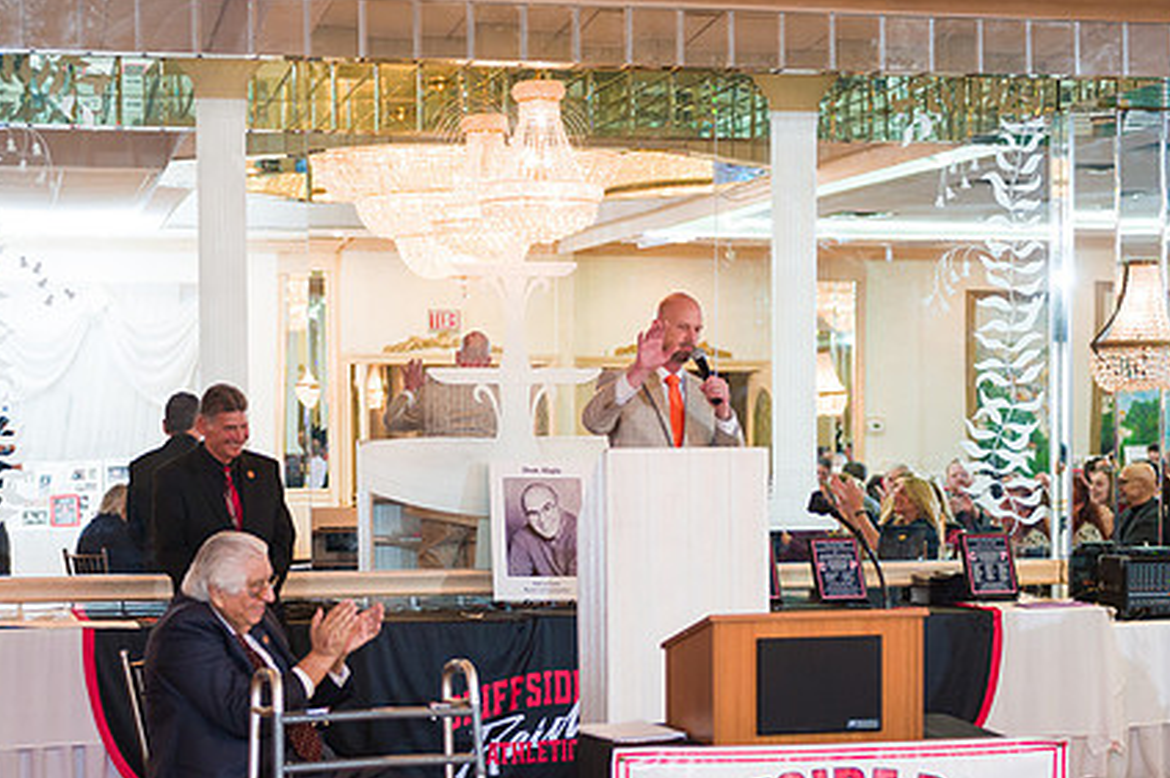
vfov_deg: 17.0
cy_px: 521
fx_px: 2598
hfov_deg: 25.4
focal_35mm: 80
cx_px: 605
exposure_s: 1/200
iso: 1250
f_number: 3.2
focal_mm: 56
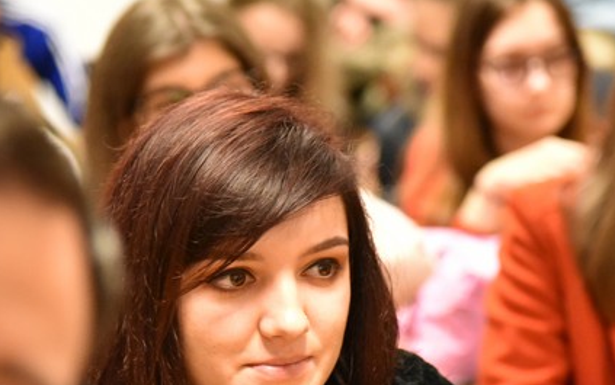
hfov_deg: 8.8
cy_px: 371
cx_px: 288
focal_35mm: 237
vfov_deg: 5.5
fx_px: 3975
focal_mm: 120
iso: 10000
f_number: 4
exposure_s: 1/160
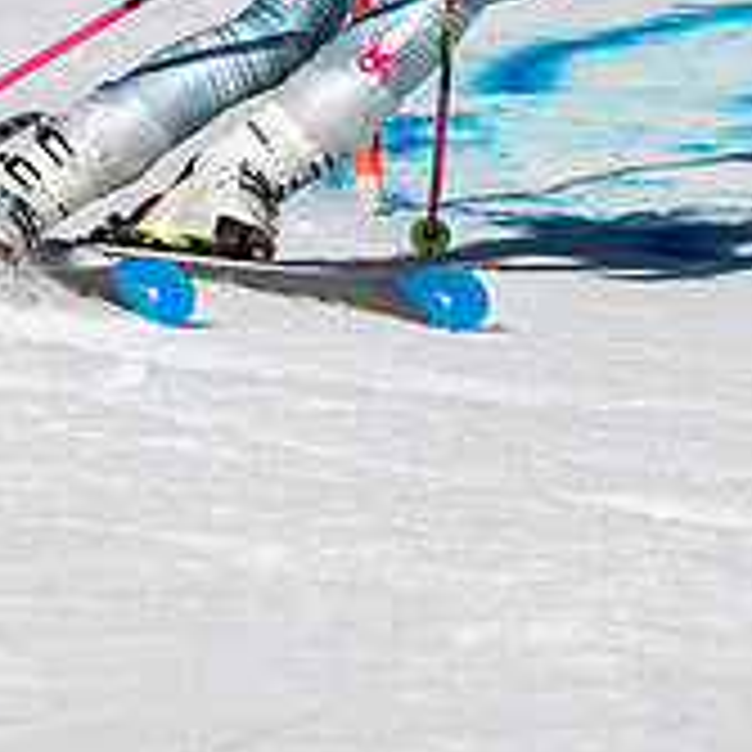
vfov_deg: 0.6
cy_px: -47
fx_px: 74422
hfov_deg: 0.6
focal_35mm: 3028
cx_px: 260
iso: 200
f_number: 8
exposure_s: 1/2000
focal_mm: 400
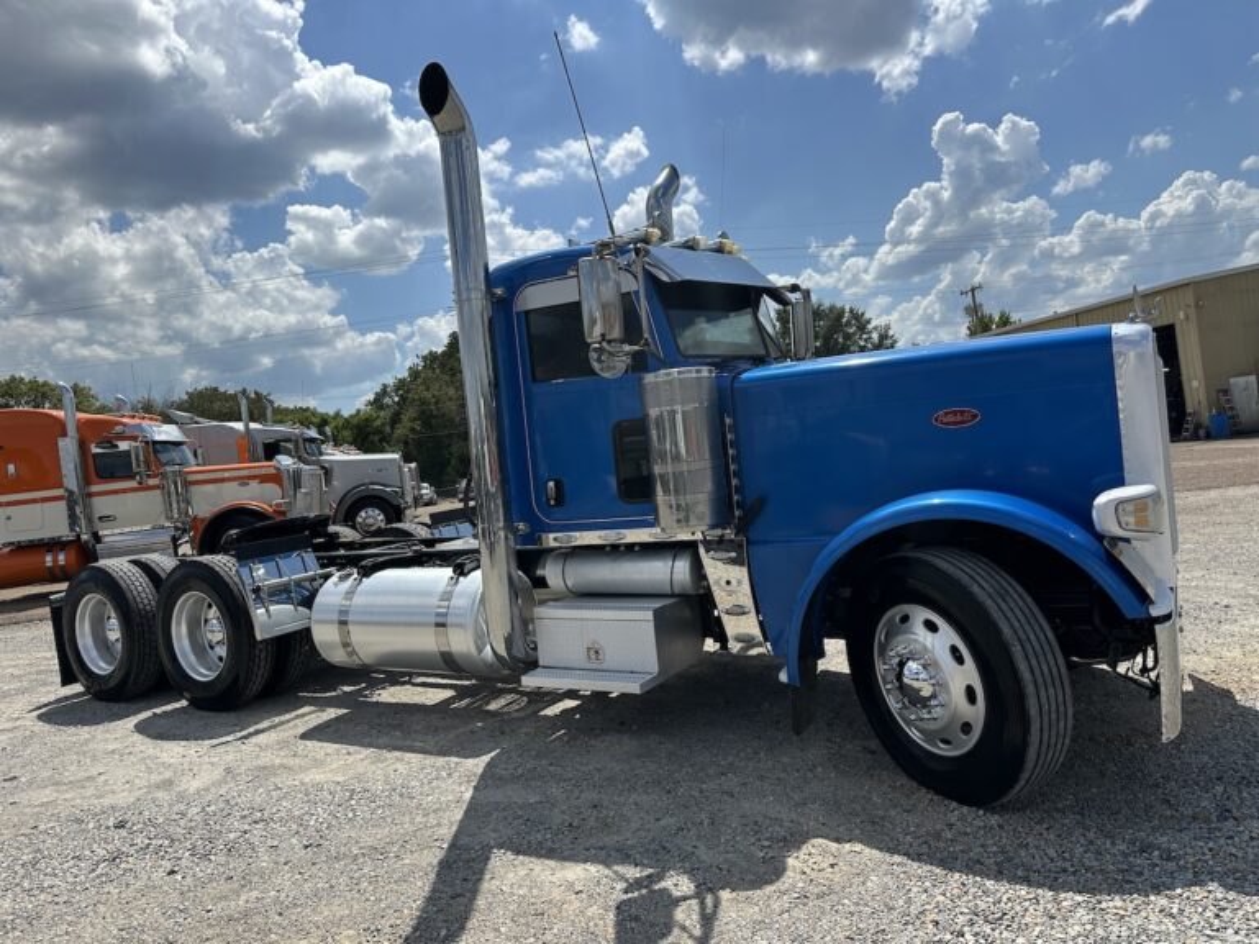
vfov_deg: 56.8
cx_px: 630
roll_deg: +9.2
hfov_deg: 71.6
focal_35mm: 24
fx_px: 873
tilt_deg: +0.0
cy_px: 472
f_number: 1.78
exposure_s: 1/7576
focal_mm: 6.86
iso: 80
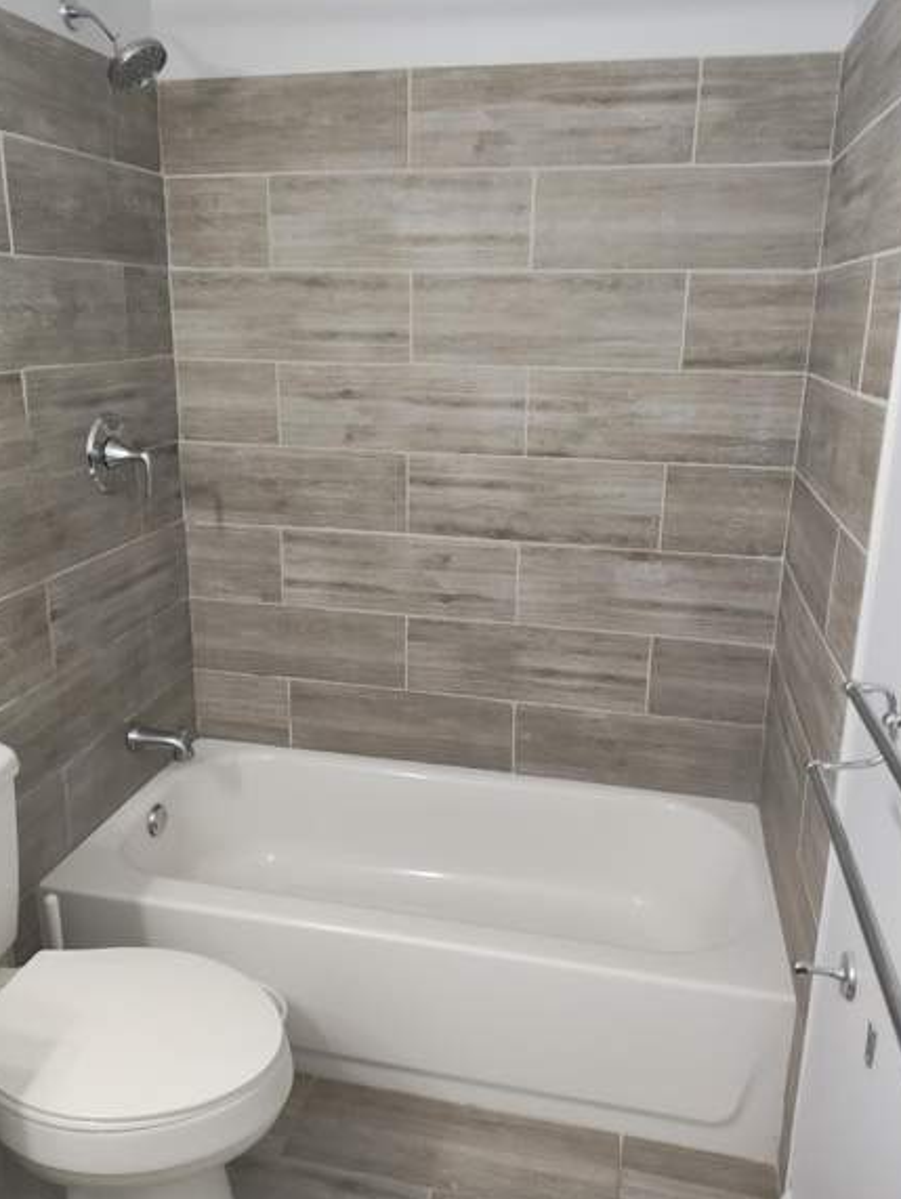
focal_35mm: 28
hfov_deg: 49.8
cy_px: 582
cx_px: 426
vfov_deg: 63.4
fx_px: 971
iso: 622
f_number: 1.7
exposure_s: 1/60
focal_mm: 4.71
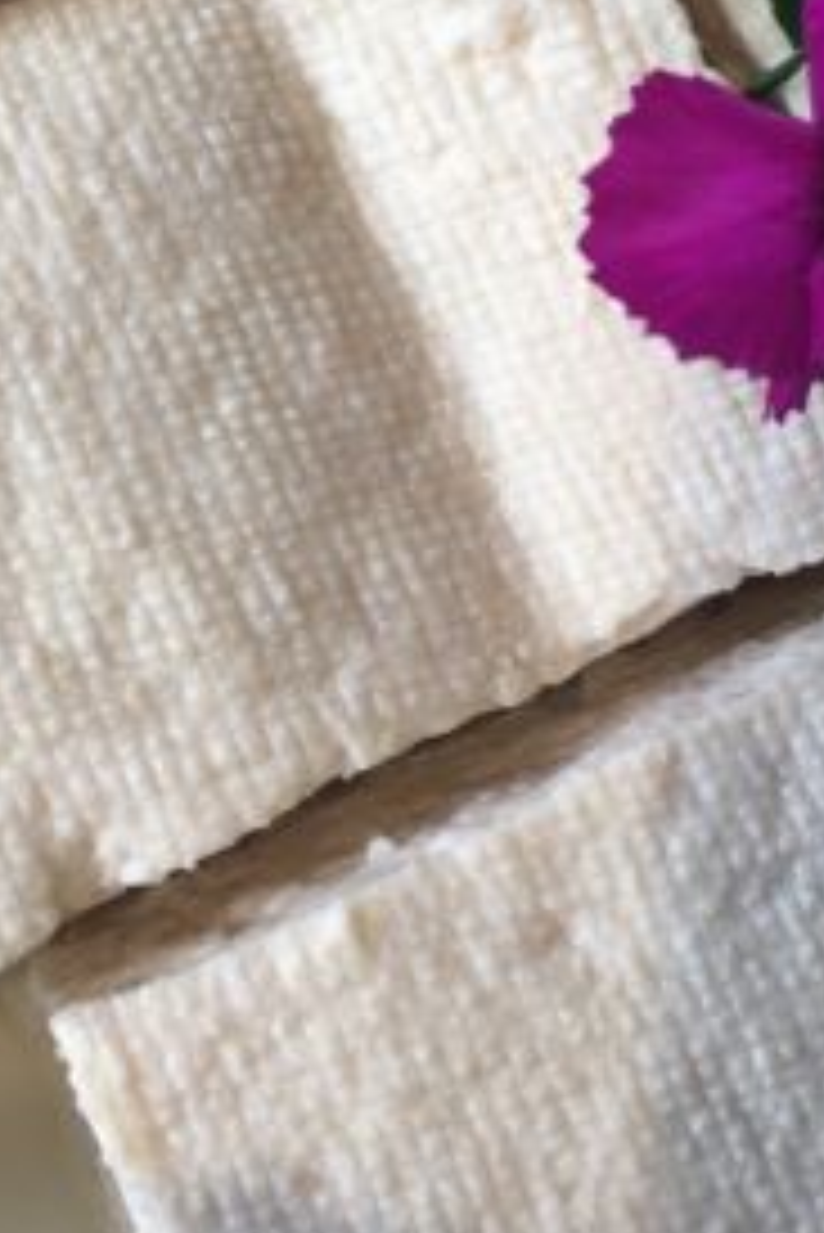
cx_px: 621
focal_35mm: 77
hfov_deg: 17.6
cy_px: 146
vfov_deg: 25.6
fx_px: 2640
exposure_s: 1/50
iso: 32
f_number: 2.2
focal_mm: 4.15
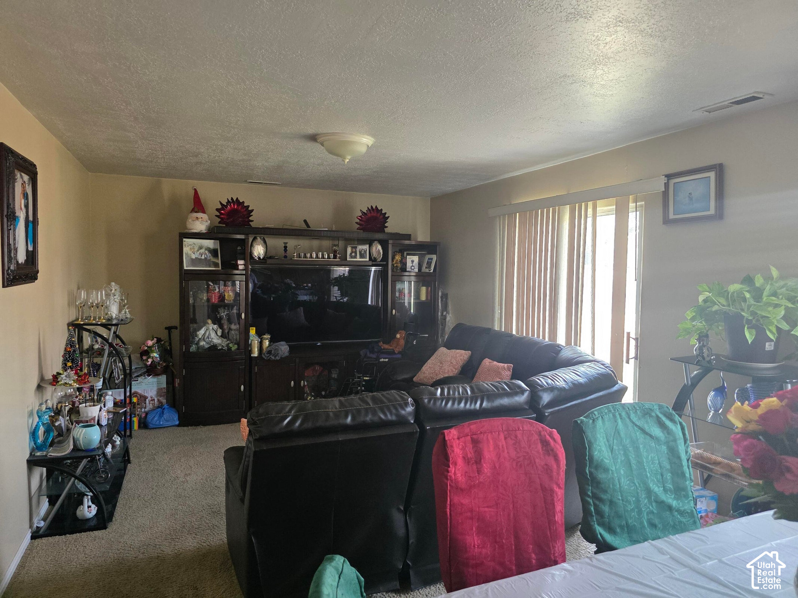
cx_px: 399
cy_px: 299
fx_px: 530
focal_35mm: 23
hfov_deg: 73.9
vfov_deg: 58.9
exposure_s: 1/120
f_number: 1.7
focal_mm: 6.3
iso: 250
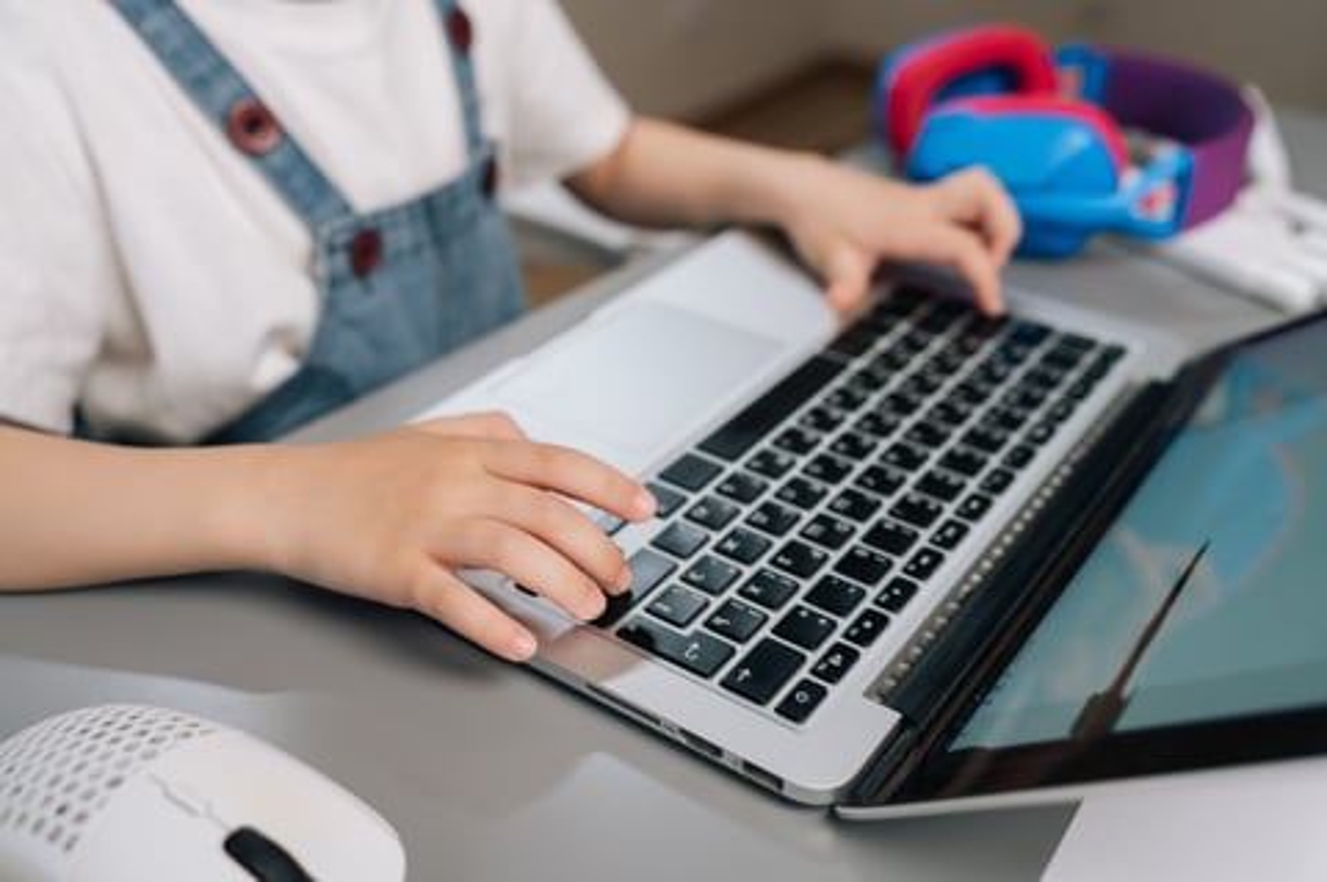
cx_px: 664
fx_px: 1289
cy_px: 441
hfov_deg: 54.5
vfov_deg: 37.8
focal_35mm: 35
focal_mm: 35
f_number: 2.8
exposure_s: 1/160
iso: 320
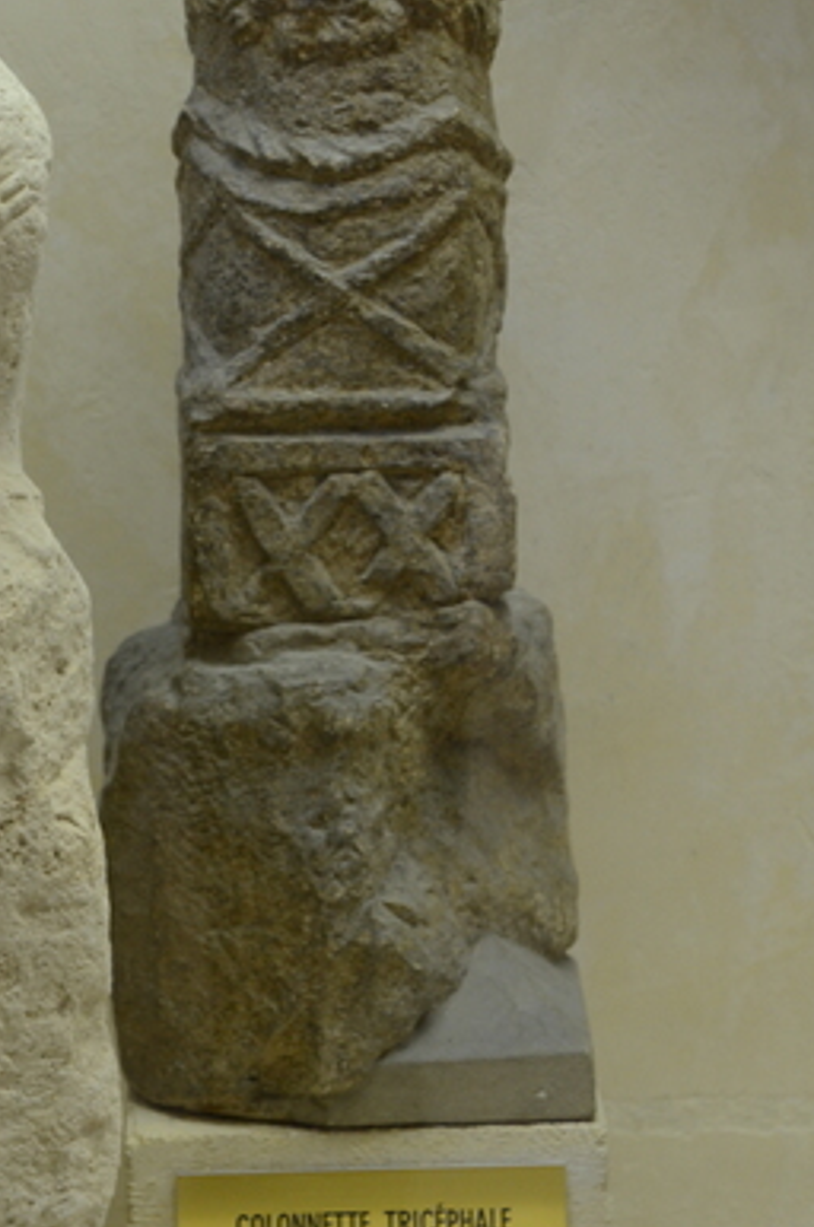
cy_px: 572
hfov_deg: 10.6
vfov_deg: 15.9
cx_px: 273
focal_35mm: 129
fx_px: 4391
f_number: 5
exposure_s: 1/100
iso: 1000
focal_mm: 50
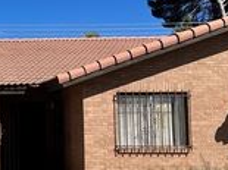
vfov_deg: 17.5
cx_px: -94
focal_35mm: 84
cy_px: 105
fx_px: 553
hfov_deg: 20.6
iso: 50
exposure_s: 1/6494
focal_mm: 5.1
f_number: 1.6
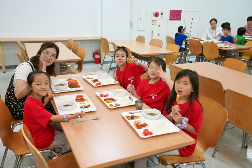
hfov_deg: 54.4
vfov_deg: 37.9
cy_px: 84
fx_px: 245
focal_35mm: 35
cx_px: 126
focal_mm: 35
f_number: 4
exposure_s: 1/160
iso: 1250
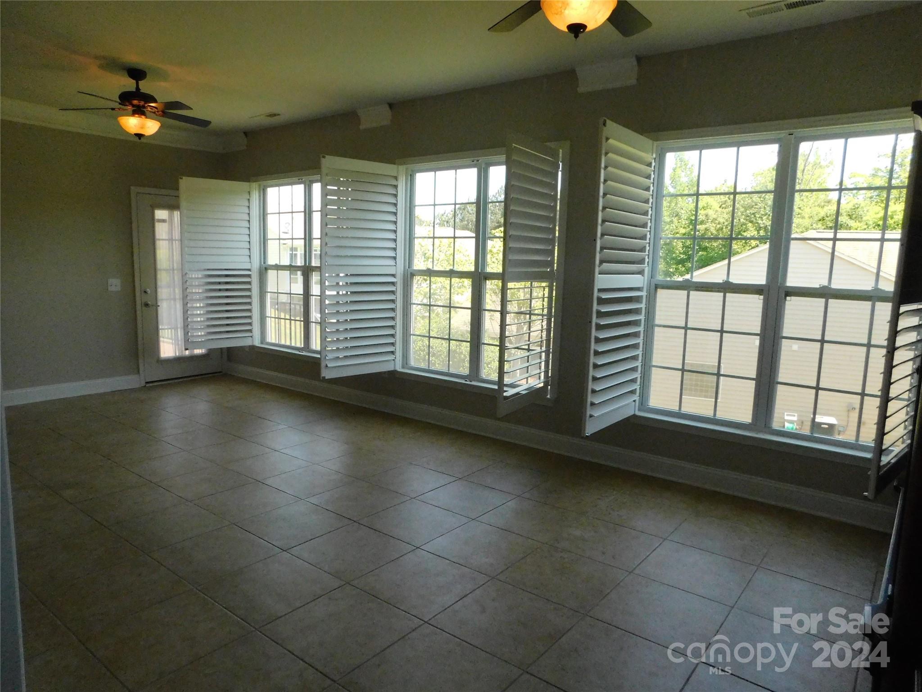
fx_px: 613
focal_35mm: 23
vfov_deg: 58.9
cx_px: 461
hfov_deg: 73.9
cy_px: 346
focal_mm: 4
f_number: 3
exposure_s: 1/1000
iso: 800
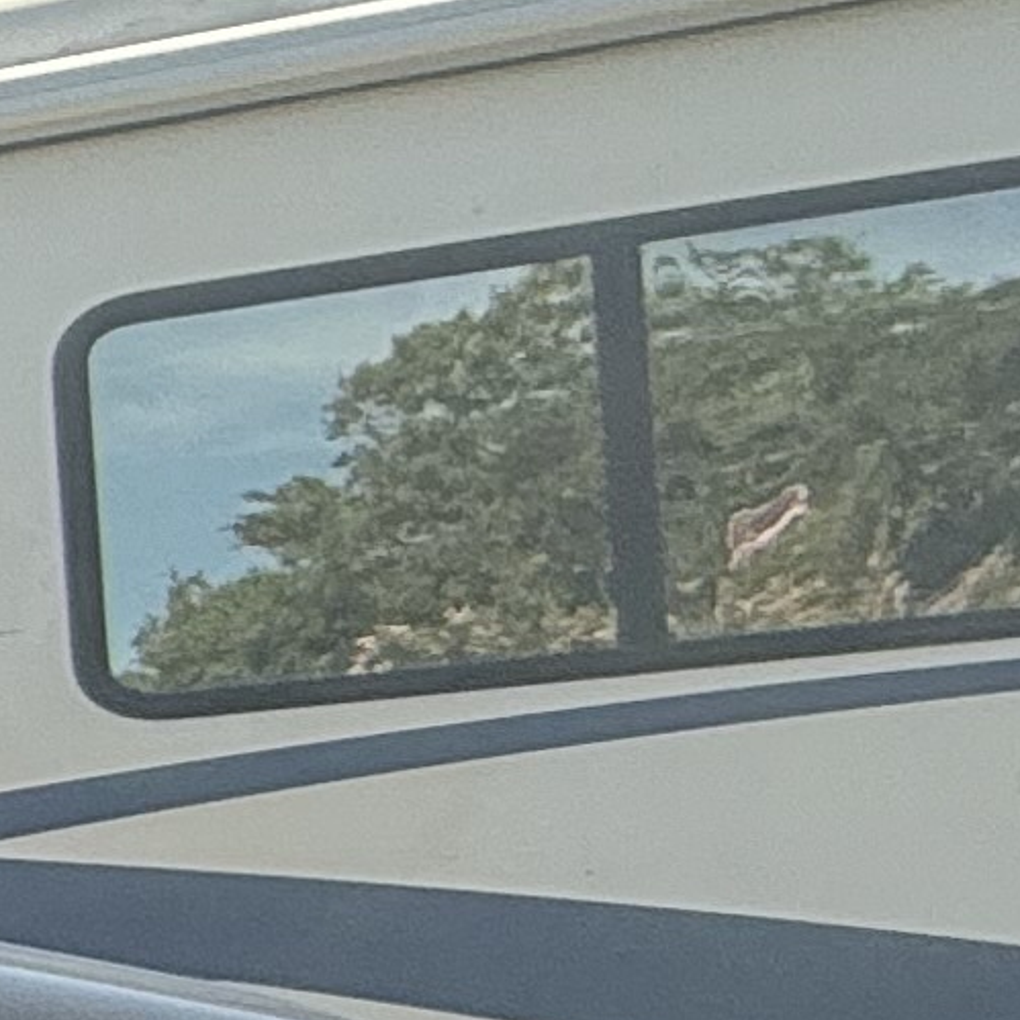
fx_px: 3334
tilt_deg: +1.3
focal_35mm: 100
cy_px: 1224
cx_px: -3060
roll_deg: +3.3
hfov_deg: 8.2
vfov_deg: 16.7
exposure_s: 1/338
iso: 64
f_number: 2.2
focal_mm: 2.22
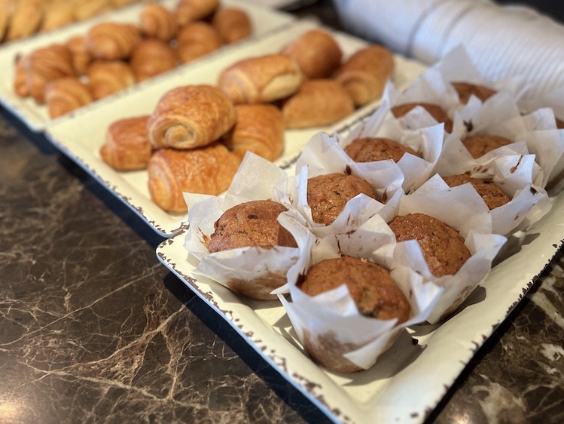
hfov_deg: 59.7
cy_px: 194
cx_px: 240
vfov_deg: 46.8
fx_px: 489
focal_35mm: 30
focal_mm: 5.7
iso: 250
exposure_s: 1/60
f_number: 1.5
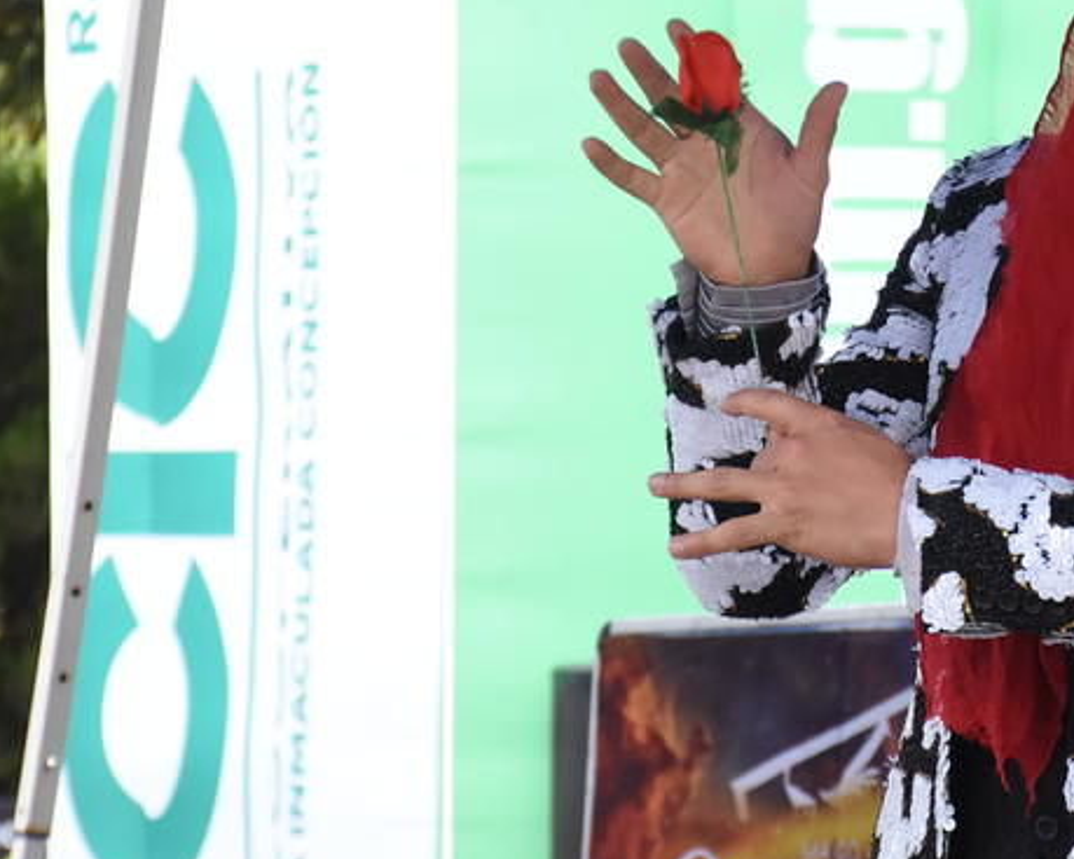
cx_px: 903
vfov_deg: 5.6
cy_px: 312
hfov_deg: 7.0
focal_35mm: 274
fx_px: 8706
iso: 1000
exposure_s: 1/1000
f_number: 5.3
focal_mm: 95
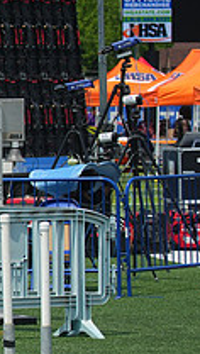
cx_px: -276
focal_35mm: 334
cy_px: 218
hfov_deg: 3.6
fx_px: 3140
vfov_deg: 6.5
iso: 400
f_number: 5.6
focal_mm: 115
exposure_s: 1/2500
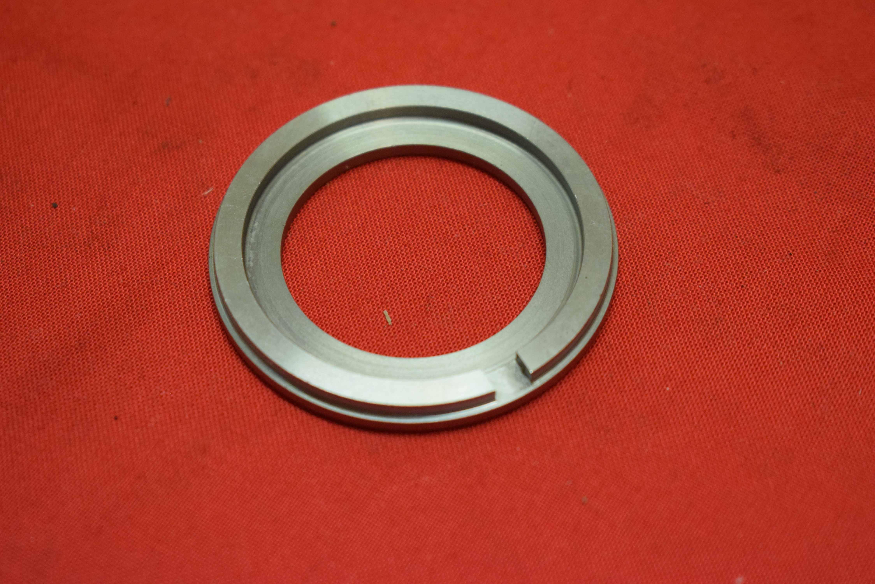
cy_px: 292
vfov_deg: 17.5
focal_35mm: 78
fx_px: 1896
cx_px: 438
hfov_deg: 26.0
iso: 2000
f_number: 5.6
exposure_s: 1/160
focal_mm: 52
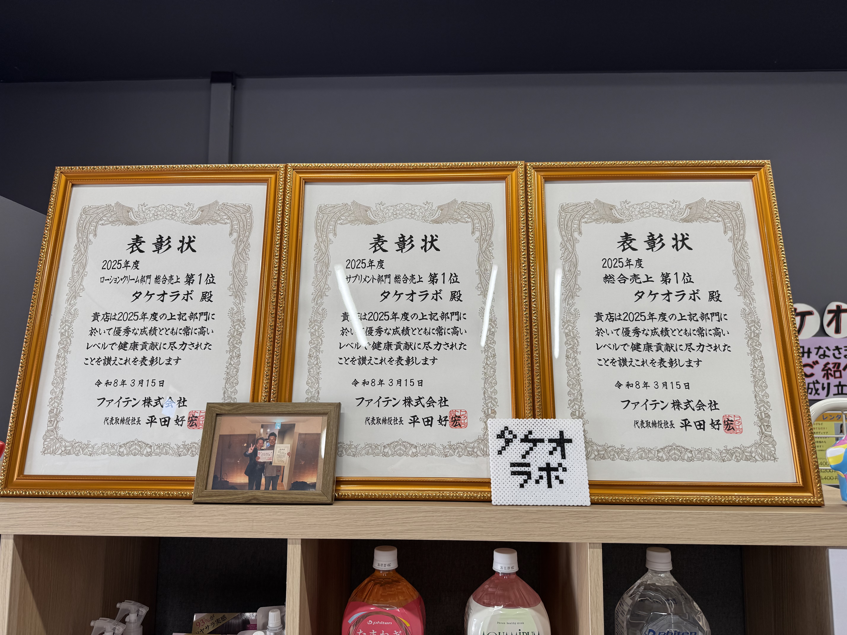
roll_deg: -0.1
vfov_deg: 56.8
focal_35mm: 24
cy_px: 318
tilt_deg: +6.6
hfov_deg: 71.6
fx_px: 587
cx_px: 424
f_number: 1.78
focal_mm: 6.76
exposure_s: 1/120
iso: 64
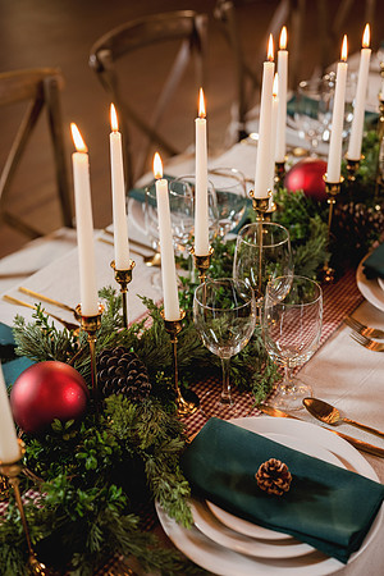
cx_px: 192
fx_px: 800
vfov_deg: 39.6
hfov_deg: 27.0
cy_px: 288
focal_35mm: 50
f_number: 2.8
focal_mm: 50
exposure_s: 1/125
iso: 400
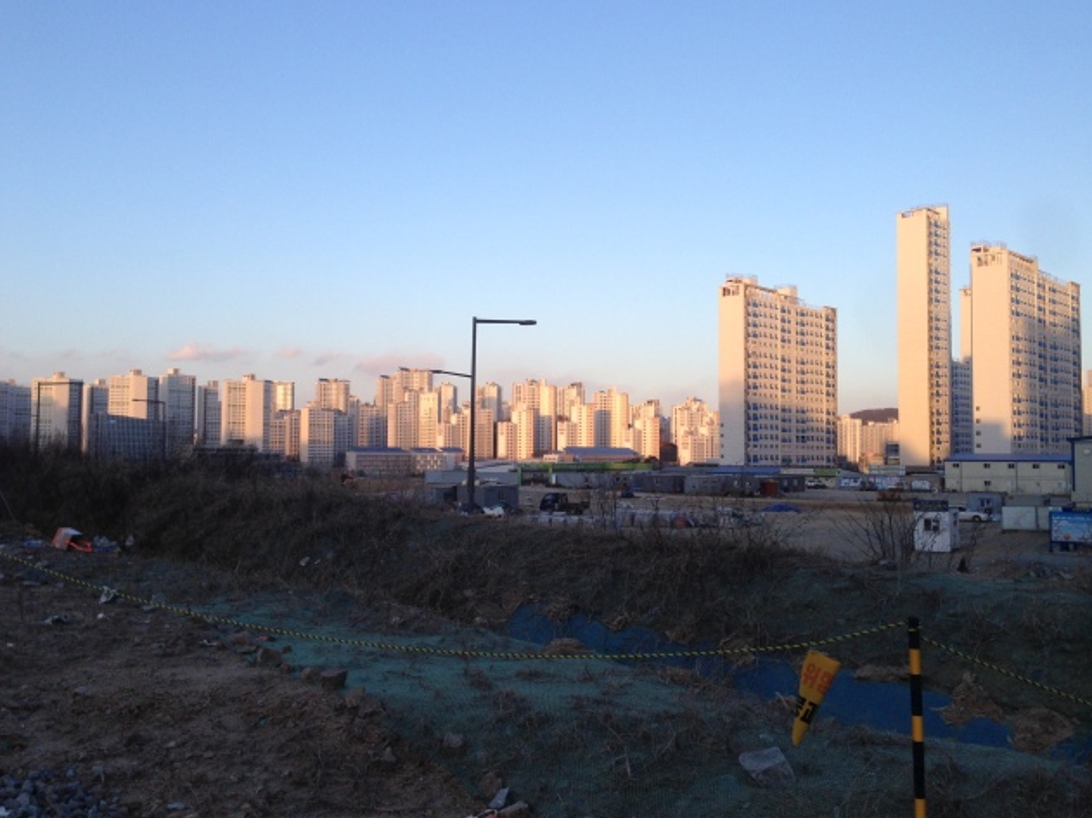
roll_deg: -1.2
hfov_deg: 54.0
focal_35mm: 34
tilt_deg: +2.7
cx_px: 536
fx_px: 1072
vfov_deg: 41.8
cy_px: 406
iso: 50
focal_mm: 4.12
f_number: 2.4
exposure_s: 1/437
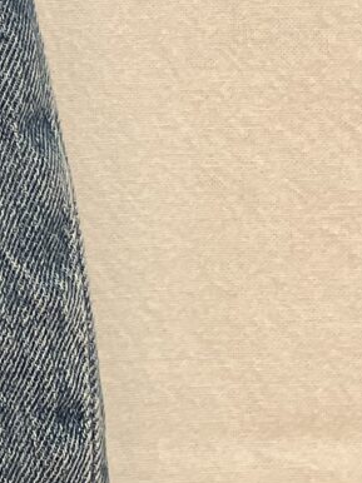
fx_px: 1926
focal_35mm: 138
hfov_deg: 9.4
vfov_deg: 13.3
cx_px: -542
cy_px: -302
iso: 100
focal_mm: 4.2
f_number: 1.6
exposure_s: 1/121
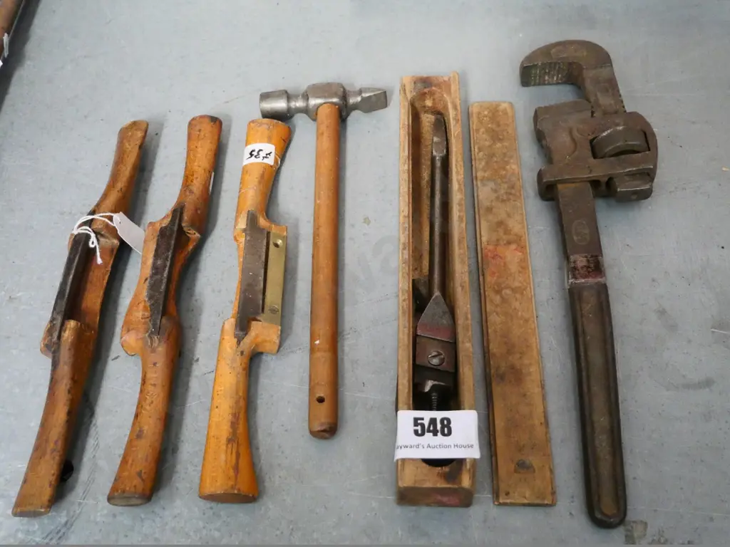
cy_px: 274
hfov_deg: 51.4
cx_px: 365
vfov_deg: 39.7
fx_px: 759
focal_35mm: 36
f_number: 3.9
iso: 6400
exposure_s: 1/400
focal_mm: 18
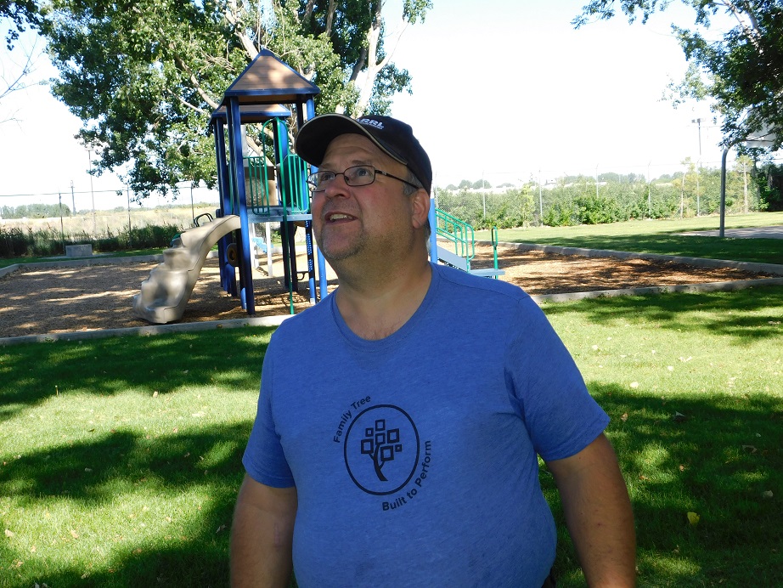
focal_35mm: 45
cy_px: 294
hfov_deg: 42.1
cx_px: 392
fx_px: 1018
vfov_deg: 32.2
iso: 125
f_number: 3.7
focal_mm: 8
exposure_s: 1/320
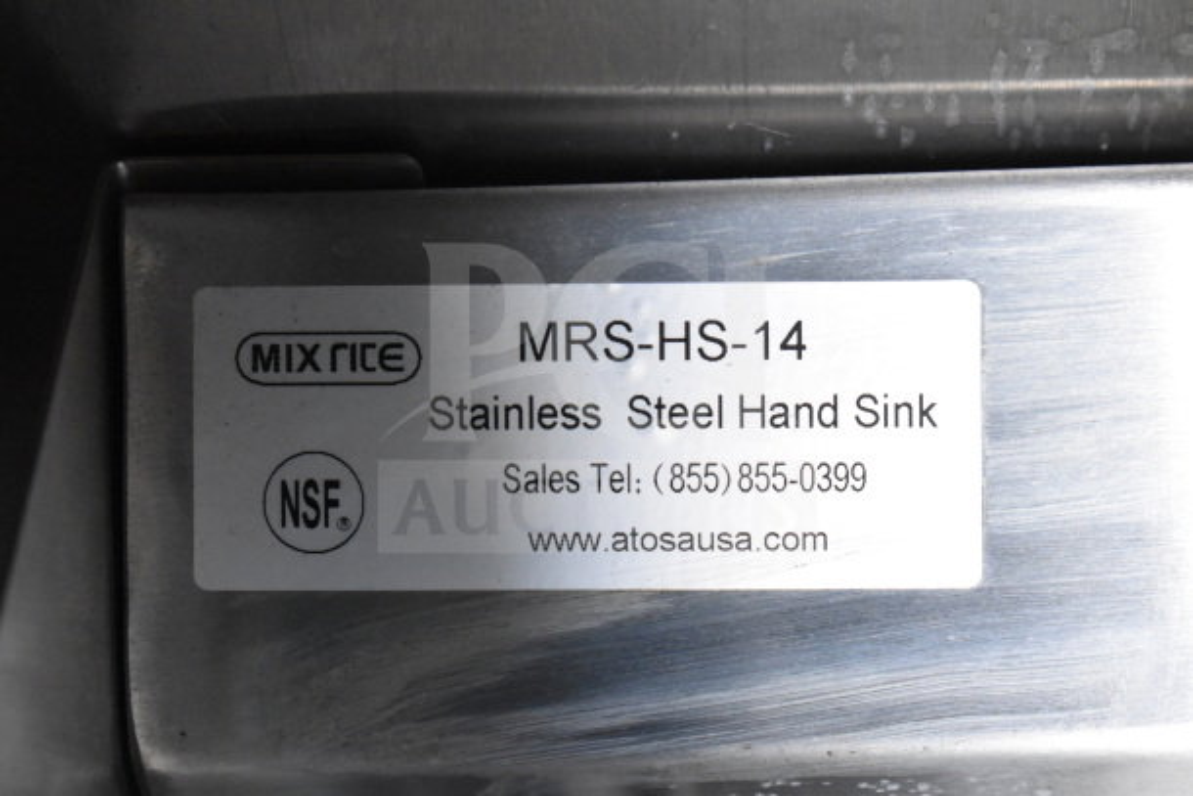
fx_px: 2734
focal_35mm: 82
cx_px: 596
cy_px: 398
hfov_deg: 24.6
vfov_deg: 16.6
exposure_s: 1/100
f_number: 5.6
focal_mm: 55
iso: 5600
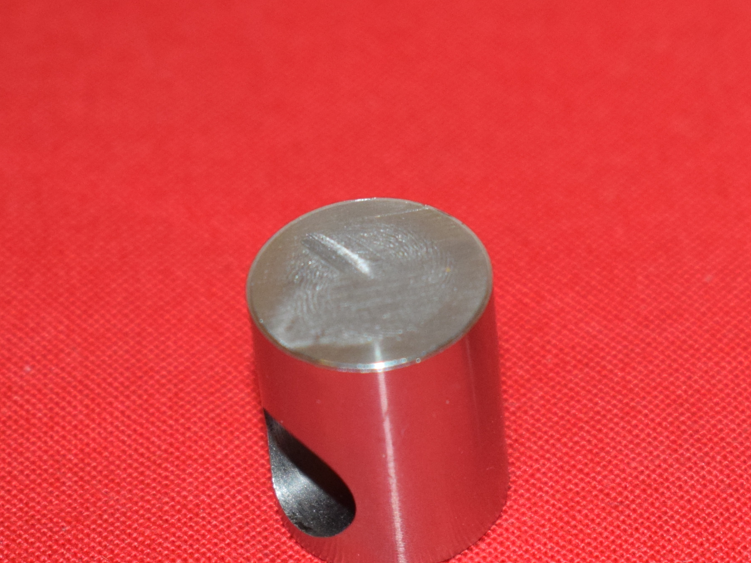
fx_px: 4078
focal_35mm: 188
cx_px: 725
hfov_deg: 10.4
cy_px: 410
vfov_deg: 7.9
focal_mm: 52
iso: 1250
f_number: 5.6
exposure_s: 1/200
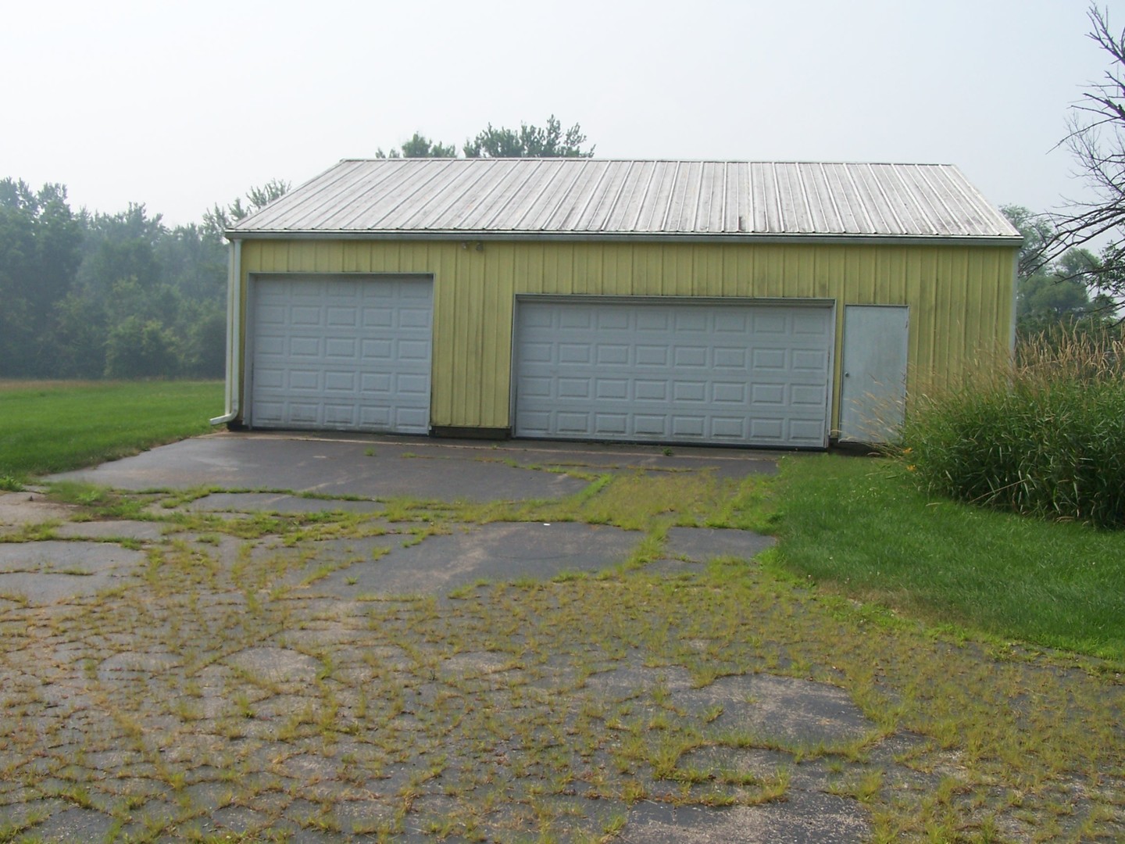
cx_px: 562
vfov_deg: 37.7
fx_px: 1235
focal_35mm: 38
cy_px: 422
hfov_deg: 49.0
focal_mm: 6.3
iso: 80
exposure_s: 1/500
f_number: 5.6
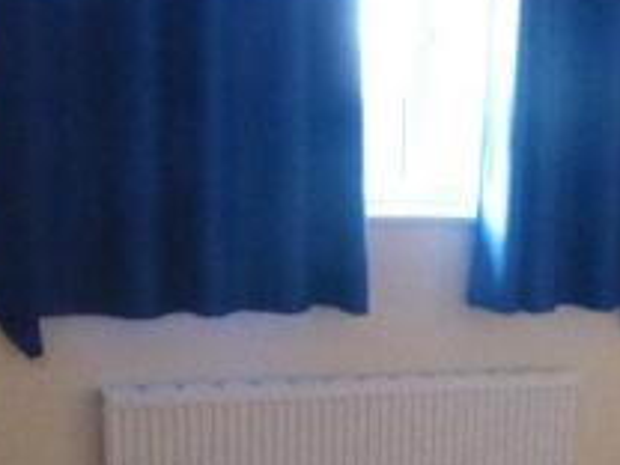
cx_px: 541
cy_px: 464
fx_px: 1254
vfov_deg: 20.4
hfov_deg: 26.9
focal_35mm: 70
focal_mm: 4.3
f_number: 3.3
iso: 1600
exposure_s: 1/30
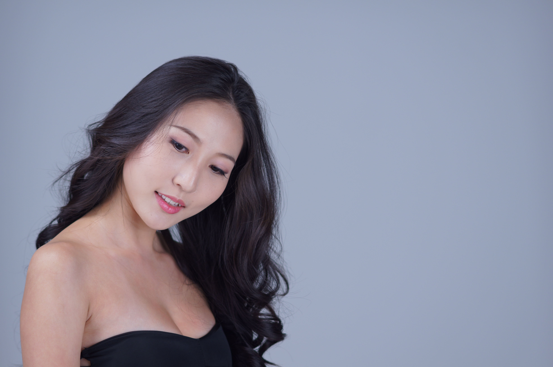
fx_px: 3107
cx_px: 276
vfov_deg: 6.8
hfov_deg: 10.2
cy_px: 184
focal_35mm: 202
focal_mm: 135
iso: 100
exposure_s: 1/125
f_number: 2.2
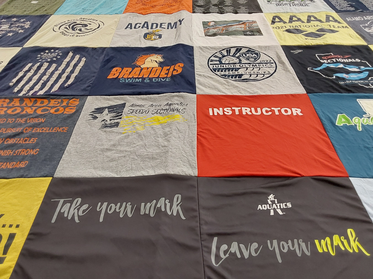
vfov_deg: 49.7
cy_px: 140
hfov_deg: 63.4
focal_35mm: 28
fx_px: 302
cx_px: 186
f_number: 1.9
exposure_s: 1/60
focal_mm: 2.91
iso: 125
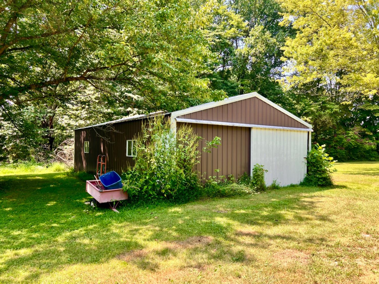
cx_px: 190
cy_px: 142
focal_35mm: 26
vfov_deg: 53.1
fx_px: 285
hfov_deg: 67.3
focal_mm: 5.7
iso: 50
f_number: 1.5
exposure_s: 1/488
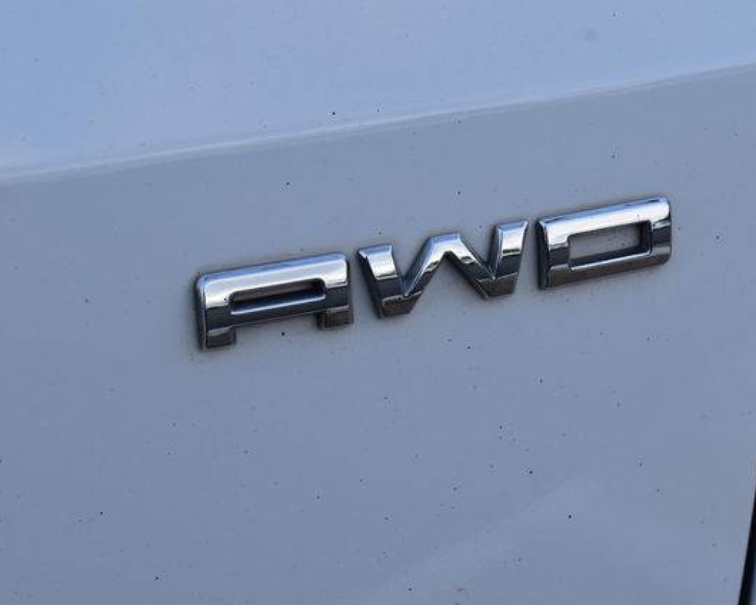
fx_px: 2093
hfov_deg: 20.5
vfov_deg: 16.4
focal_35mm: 94
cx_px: 440
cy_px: 302
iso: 400
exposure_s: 1/400
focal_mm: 55
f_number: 11
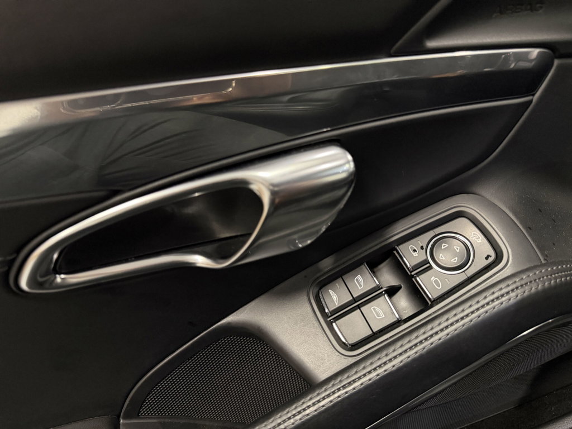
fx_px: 397
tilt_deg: -30.7
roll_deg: +8.8
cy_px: 214
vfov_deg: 56.8
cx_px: 286
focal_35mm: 24
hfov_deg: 71.6
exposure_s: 1/50
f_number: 1.78
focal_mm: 6.76
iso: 800
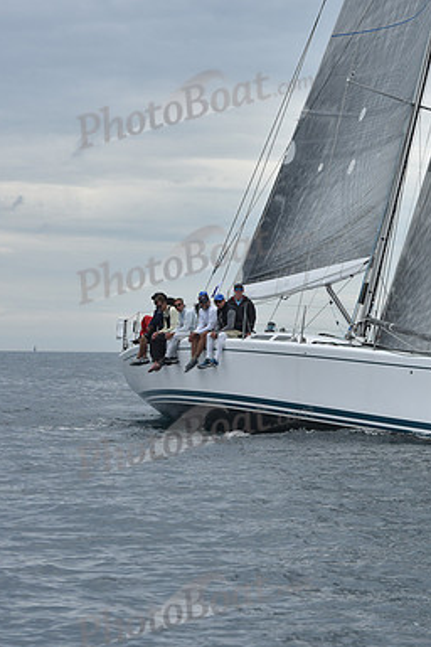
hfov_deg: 8.2
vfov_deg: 12.4
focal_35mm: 166
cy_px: 324
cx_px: 402
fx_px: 2981
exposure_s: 1/800
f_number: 10
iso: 250
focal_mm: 110
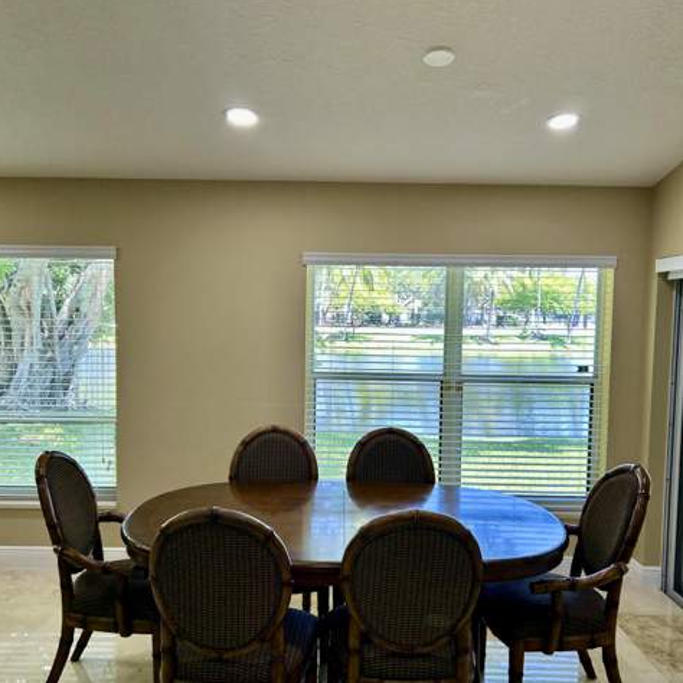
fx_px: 692
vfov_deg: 52.5
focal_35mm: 31
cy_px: 363
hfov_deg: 52.5
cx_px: 340
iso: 50
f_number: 1.5
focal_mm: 5.7
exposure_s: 1/120
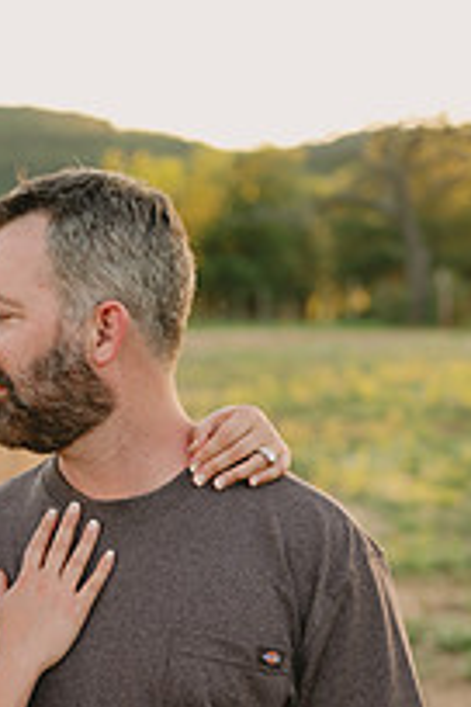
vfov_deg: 18.2
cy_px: 655
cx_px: 29
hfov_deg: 12.3
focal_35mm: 110
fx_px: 2159
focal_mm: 50
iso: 80
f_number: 2.8
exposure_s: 1/160
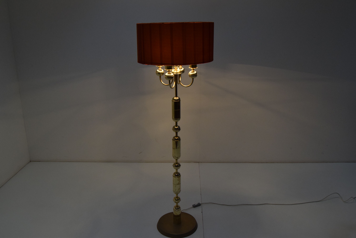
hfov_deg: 61.9
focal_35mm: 30
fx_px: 297
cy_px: 119
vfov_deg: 43.7
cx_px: 178
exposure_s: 1/160
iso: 1600
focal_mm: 20
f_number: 6.3
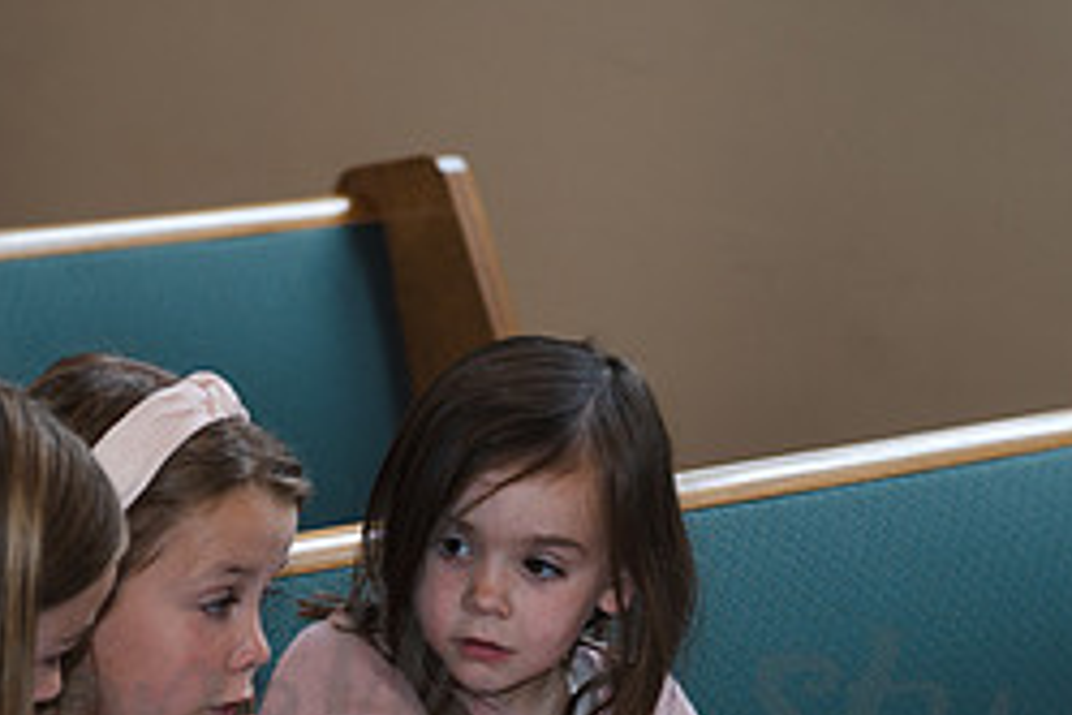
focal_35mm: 231
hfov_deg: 8.9
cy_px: 687
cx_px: 241
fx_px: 6878
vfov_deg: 5.9
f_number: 4
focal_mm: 99
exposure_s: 1/250
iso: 320
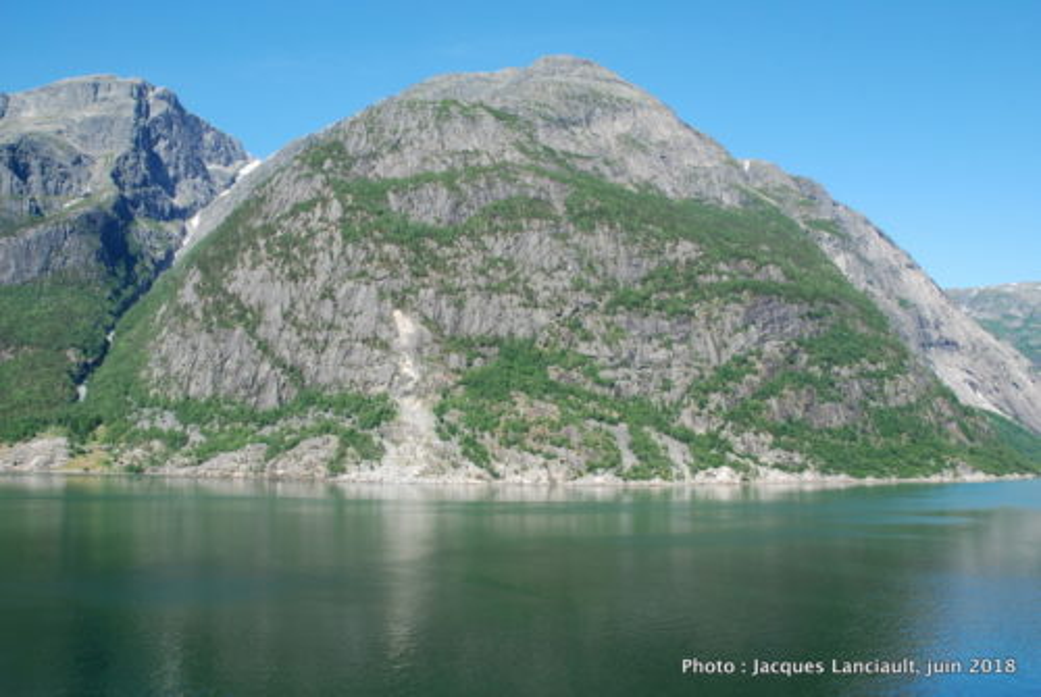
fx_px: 782
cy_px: 348
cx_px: 520
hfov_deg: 67.3
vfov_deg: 48.1
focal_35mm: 27
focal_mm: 18
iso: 100
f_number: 16
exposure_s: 1/40
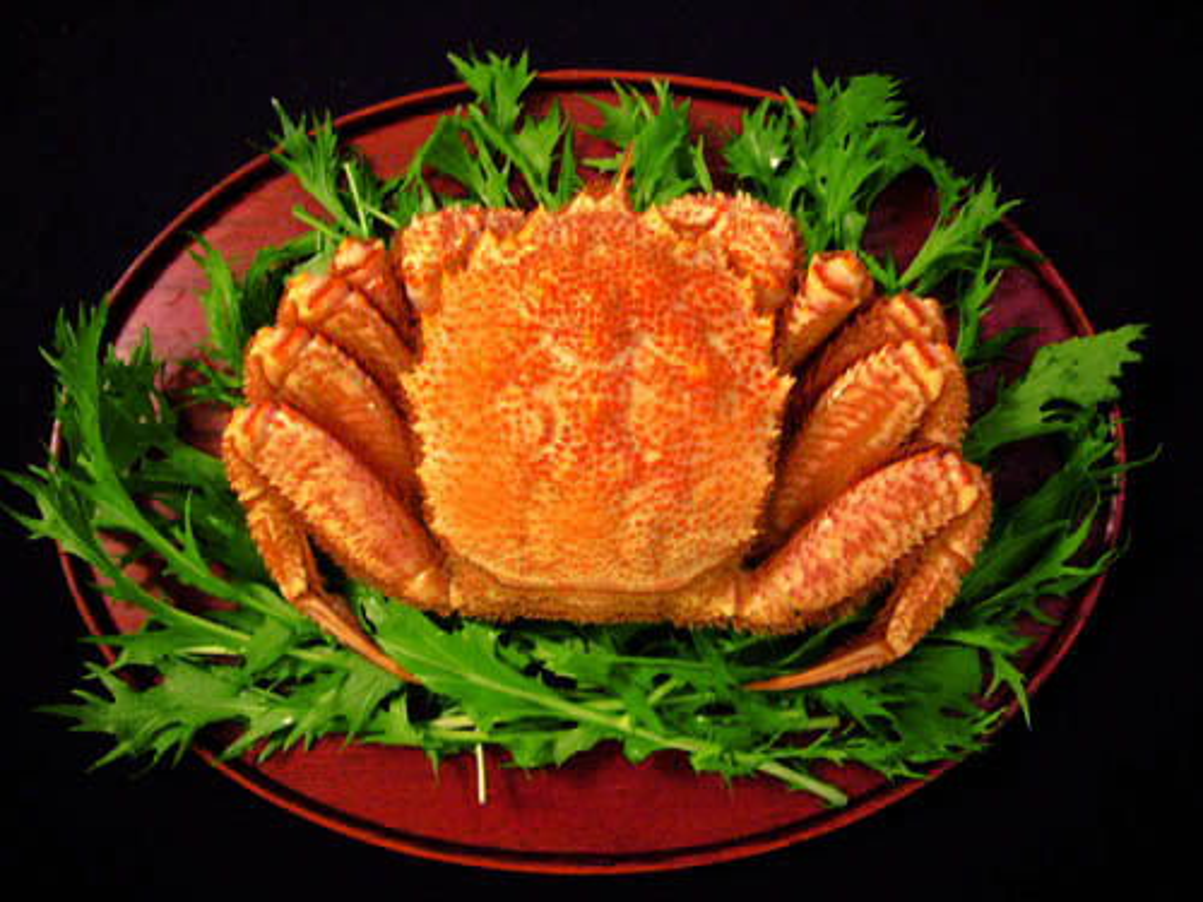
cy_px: 451
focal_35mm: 28
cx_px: 602
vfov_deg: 49.7
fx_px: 973
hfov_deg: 63.4
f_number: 2.8
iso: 200
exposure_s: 1/10
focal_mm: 4.6
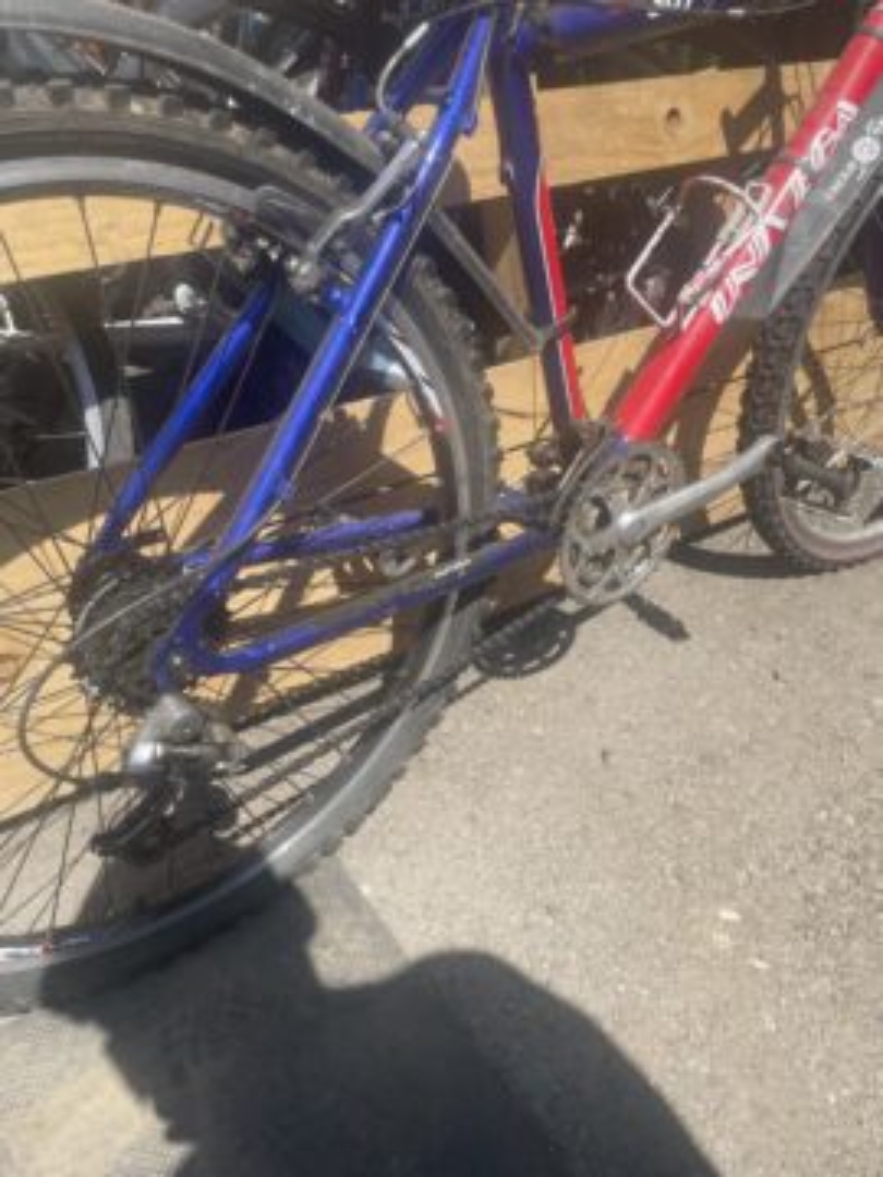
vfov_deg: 67.3
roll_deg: -4.1
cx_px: 442
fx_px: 884
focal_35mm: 26
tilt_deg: -34.9
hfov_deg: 53.1
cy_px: 588
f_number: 1.6
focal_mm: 4.2
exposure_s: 1/1916
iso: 32
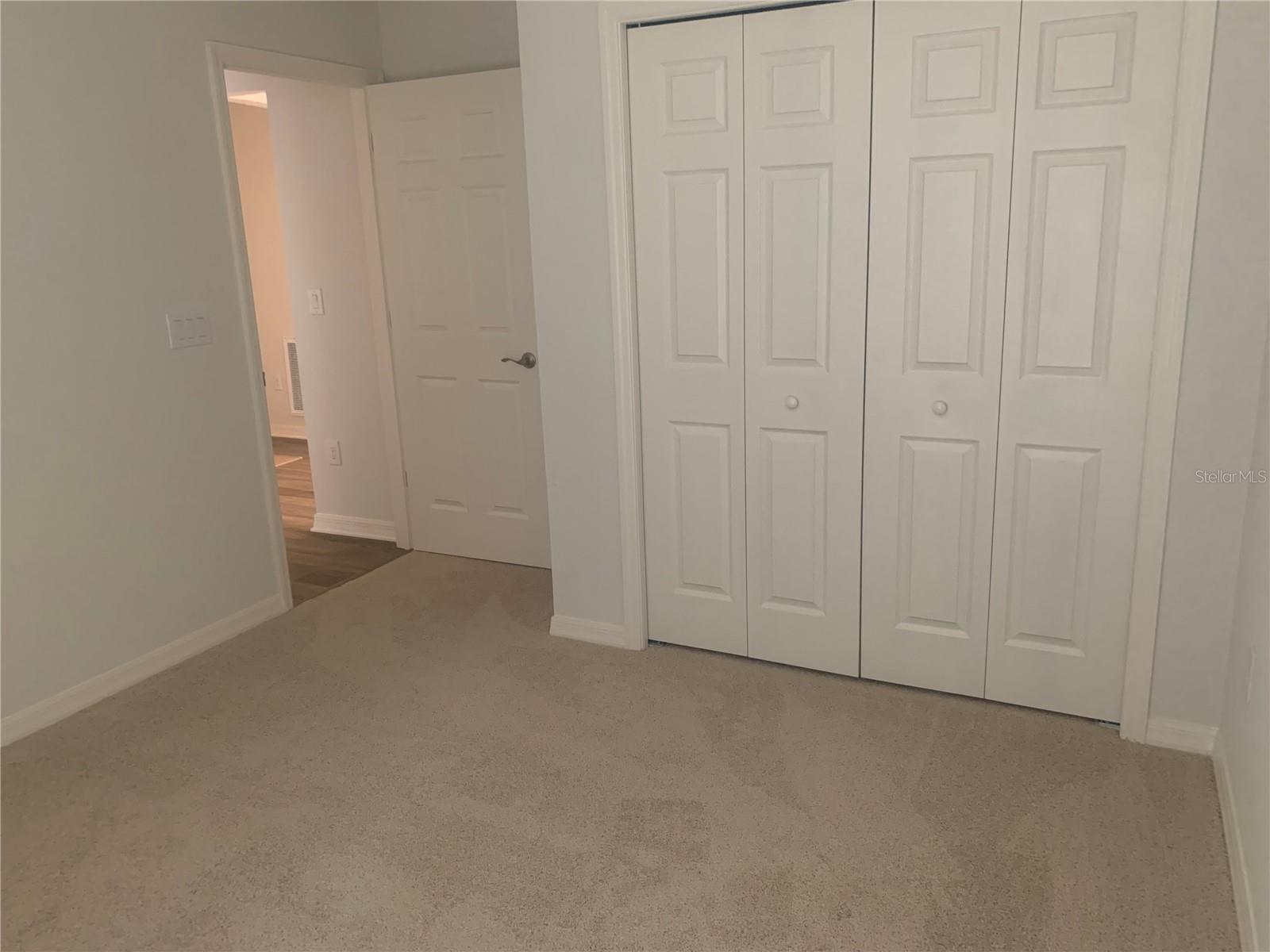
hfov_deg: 67.3
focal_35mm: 26
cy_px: 476
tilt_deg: -12.8
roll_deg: +2.2
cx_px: 635
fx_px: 954
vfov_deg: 53.1
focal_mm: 4.25
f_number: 1.8
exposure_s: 1/46
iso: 400
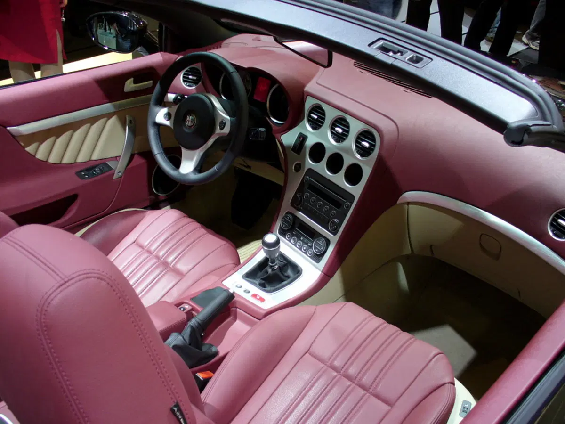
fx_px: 604
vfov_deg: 38.7
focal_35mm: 37
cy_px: 212
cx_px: 282
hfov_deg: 50.1
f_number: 2.8
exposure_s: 1/50
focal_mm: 6.1
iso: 100
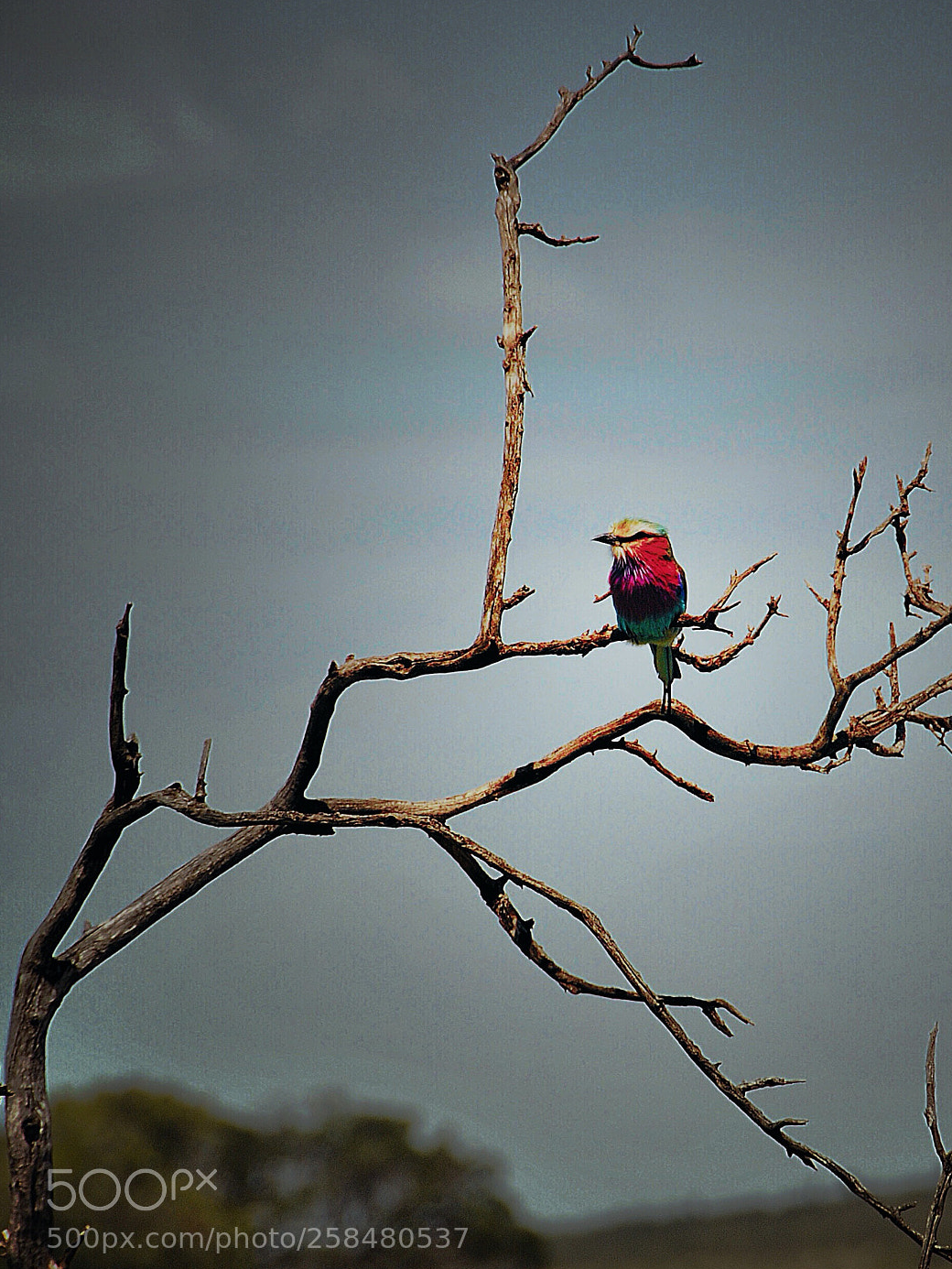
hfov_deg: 4.5
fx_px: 12207
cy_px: 578
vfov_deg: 5.9
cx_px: 479
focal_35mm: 333
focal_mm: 200
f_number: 8
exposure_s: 1/250
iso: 200
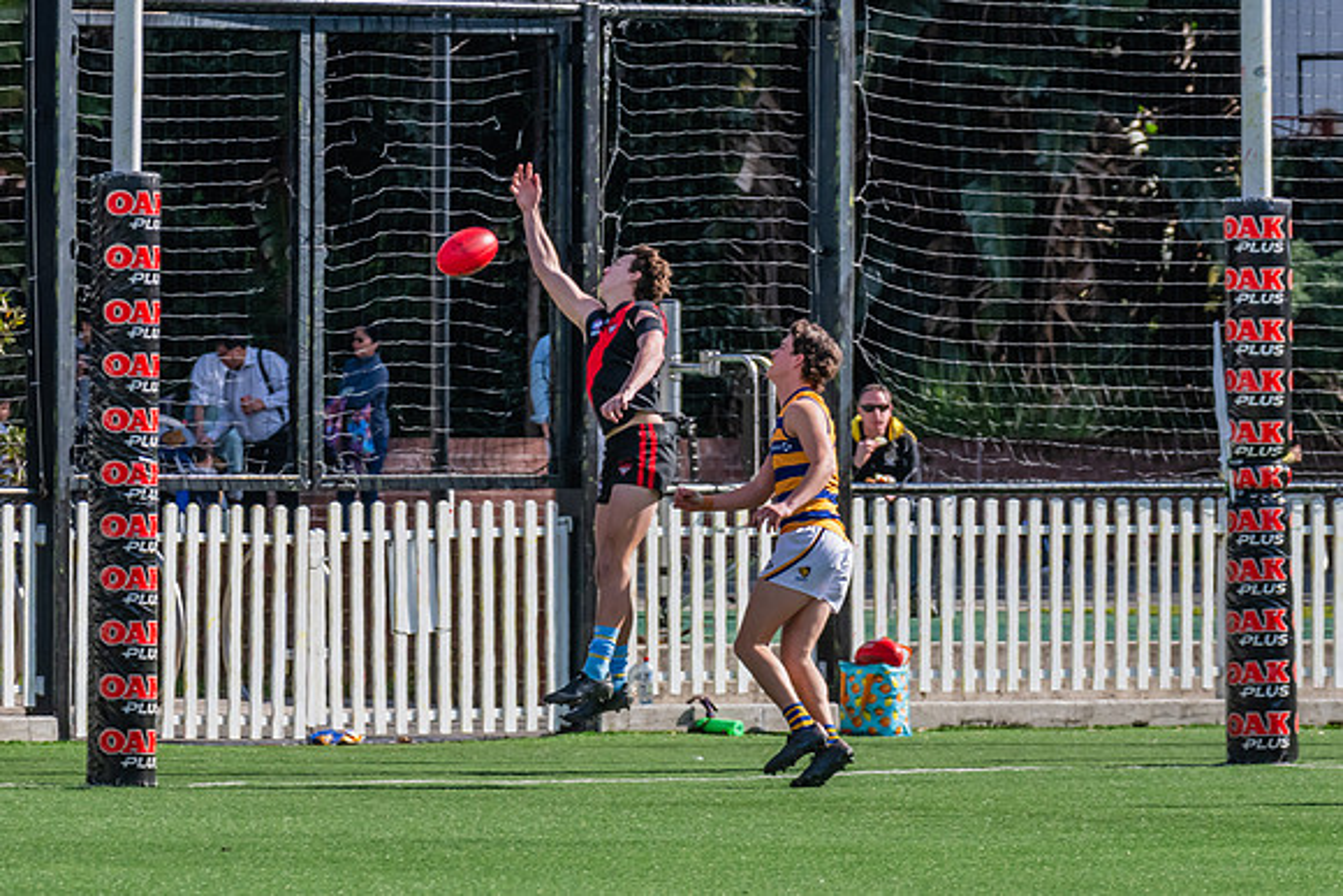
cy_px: 539
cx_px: 637
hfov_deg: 4.0
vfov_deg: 2.7
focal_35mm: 511
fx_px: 19074
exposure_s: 1/1000
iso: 800
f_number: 11
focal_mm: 340
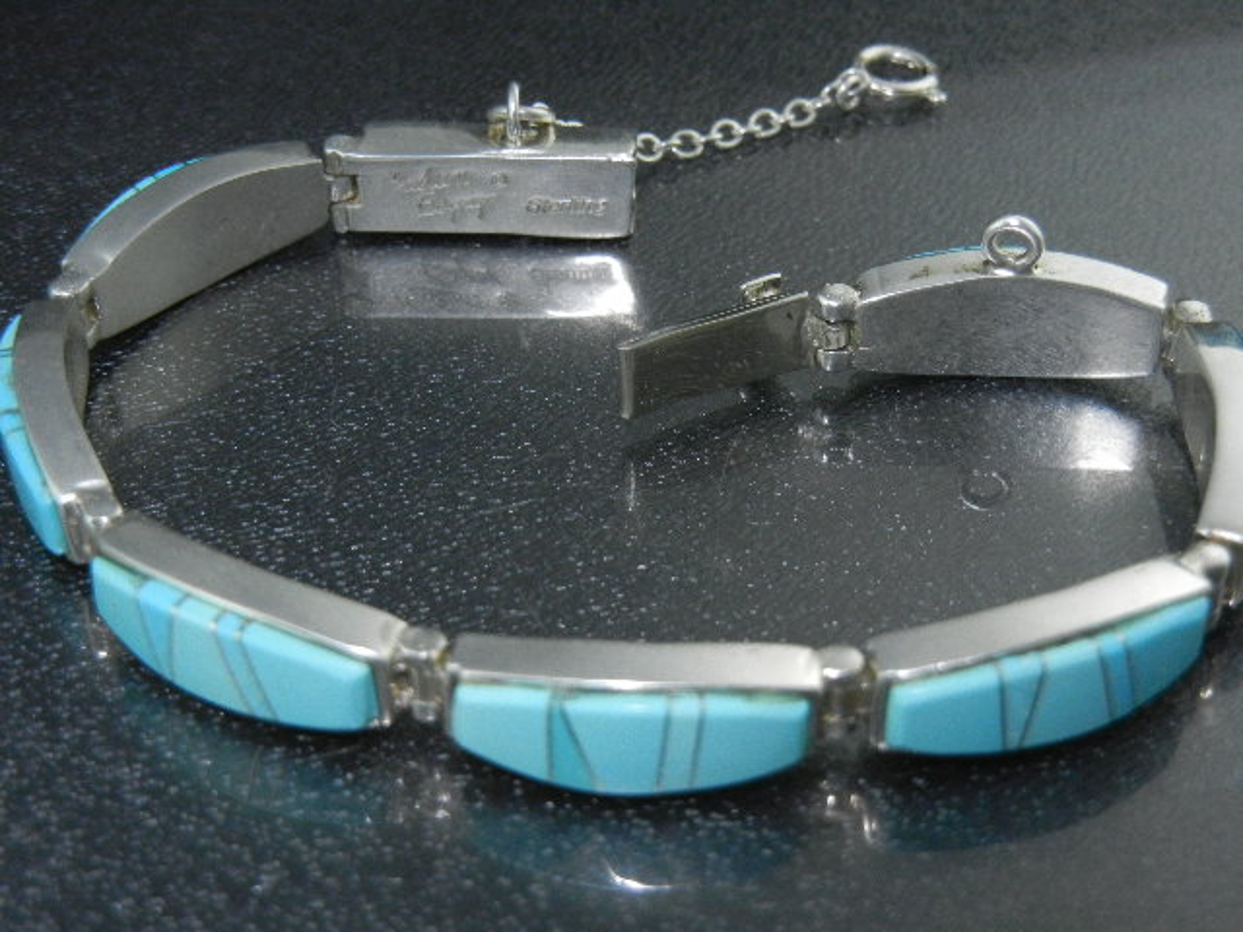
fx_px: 2119
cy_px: 466
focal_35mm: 59
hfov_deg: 32.7
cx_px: 622
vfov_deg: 24.8
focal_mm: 10.6
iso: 752
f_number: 8
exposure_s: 1/30
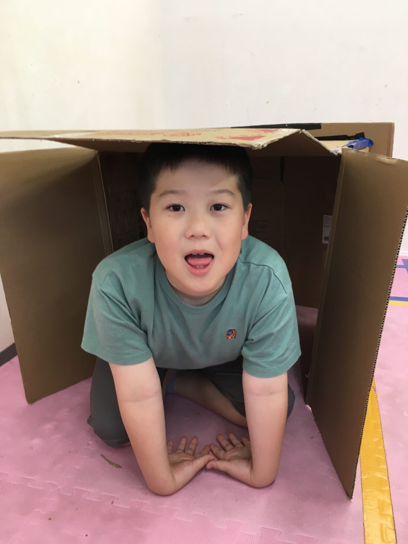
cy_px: 272
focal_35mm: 29
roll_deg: +0.1
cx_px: 204
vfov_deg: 61.7
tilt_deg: -16.9
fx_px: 456
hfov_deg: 48.2
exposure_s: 1/30
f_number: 2.2
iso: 50
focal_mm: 4.15
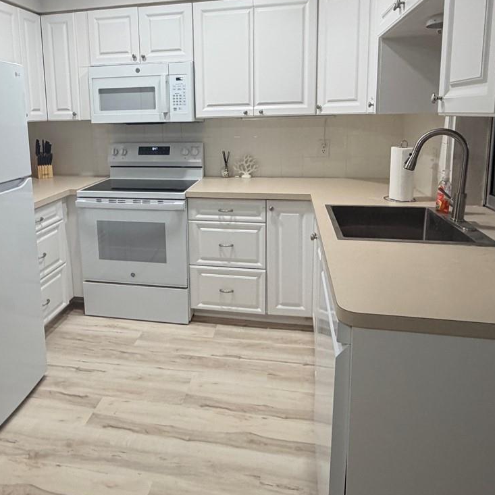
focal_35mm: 27
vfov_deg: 58.2
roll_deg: +2.2
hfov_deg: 58.5
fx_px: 437
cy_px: 181
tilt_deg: -7.5
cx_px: 191
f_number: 2.2
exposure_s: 1/120
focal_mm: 2.22
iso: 200
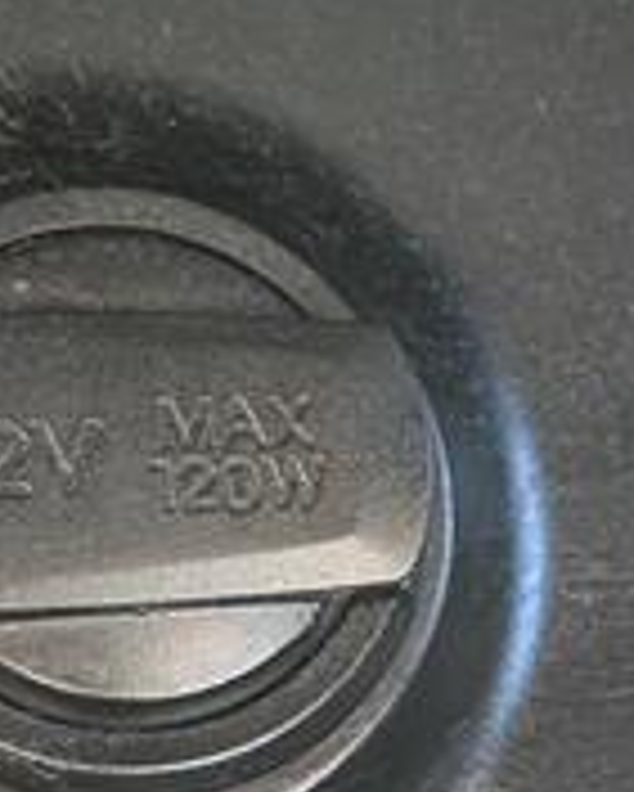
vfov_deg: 10.9
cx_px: 679
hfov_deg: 8.8
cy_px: 882
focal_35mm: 174
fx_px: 4078
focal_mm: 6.9
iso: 354
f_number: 1.68
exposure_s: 1/25.5
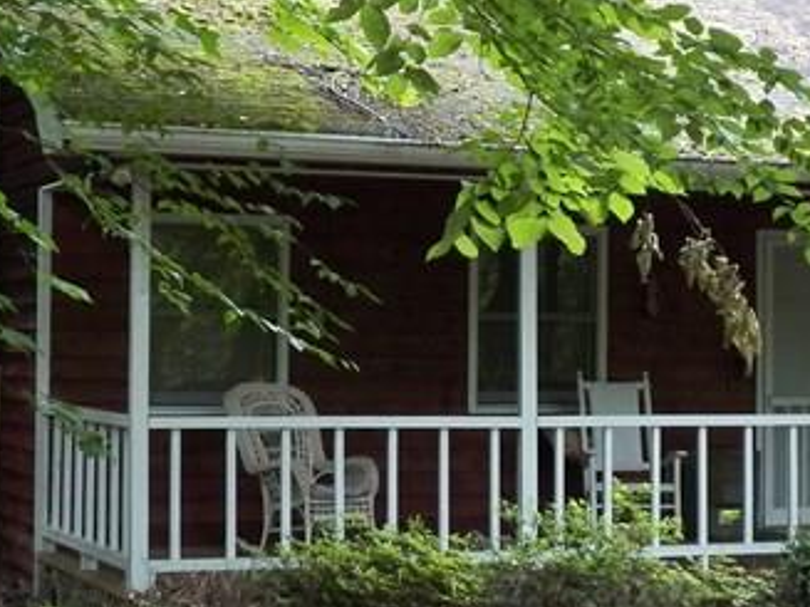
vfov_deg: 15.2
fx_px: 2269
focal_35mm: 97
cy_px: 233
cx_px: 597
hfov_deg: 20.1
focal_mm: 5.5
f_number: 2.8
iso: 200
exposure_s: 1/30
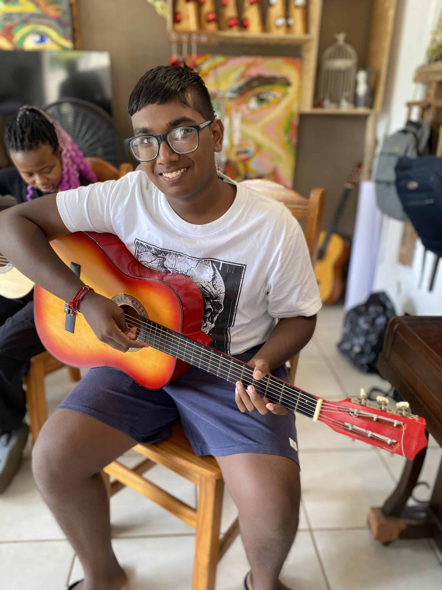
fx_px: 443
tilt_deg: -21.1
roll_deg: -1.7
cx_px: 221
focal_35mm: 26
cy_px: 295
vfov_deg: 67.3
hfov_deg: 53.1
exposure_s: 1/50
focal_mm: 4.25
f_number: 1.8
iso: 100
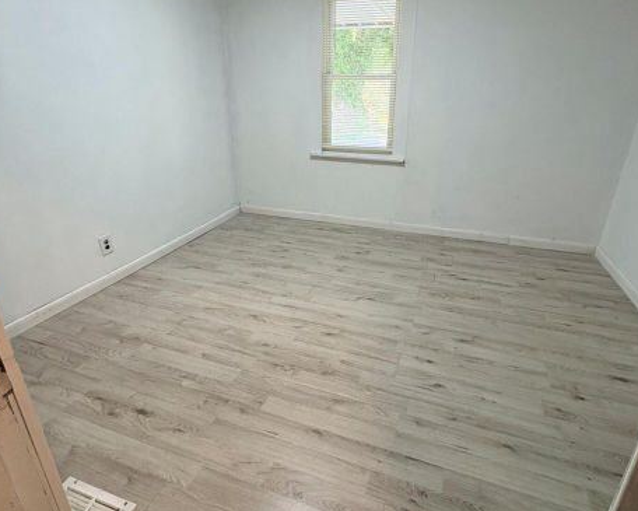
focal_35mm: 20
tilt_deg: -19.3
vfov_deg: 68.0
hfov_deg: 80.3
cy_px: 232
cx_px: 332
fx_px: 378
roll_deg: -0.5
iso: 250
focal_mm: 2.22
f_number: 2.2
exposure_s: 1/60
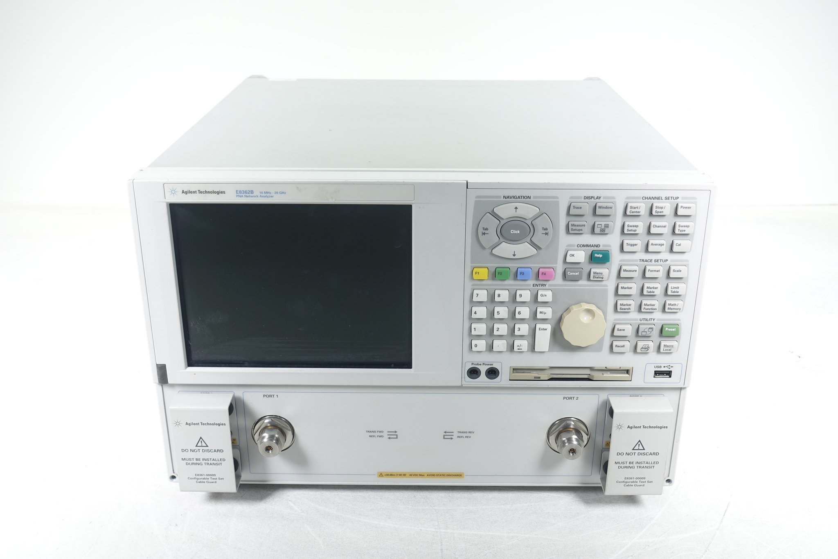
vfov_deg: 34.2
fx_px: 908
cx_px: 419
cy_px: 280
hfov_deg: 49.6
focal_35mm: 39
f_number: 3.5
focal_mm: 14.3
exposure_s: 1/80
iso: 125
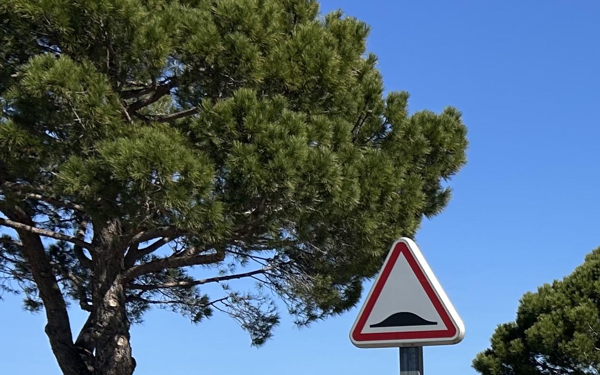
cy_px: 535
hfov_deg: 20.4
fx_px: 1439
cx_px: 885
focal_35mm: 88
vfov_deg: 14.0
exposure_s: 1/5076
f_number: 1.5
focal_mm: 5.7
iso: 50
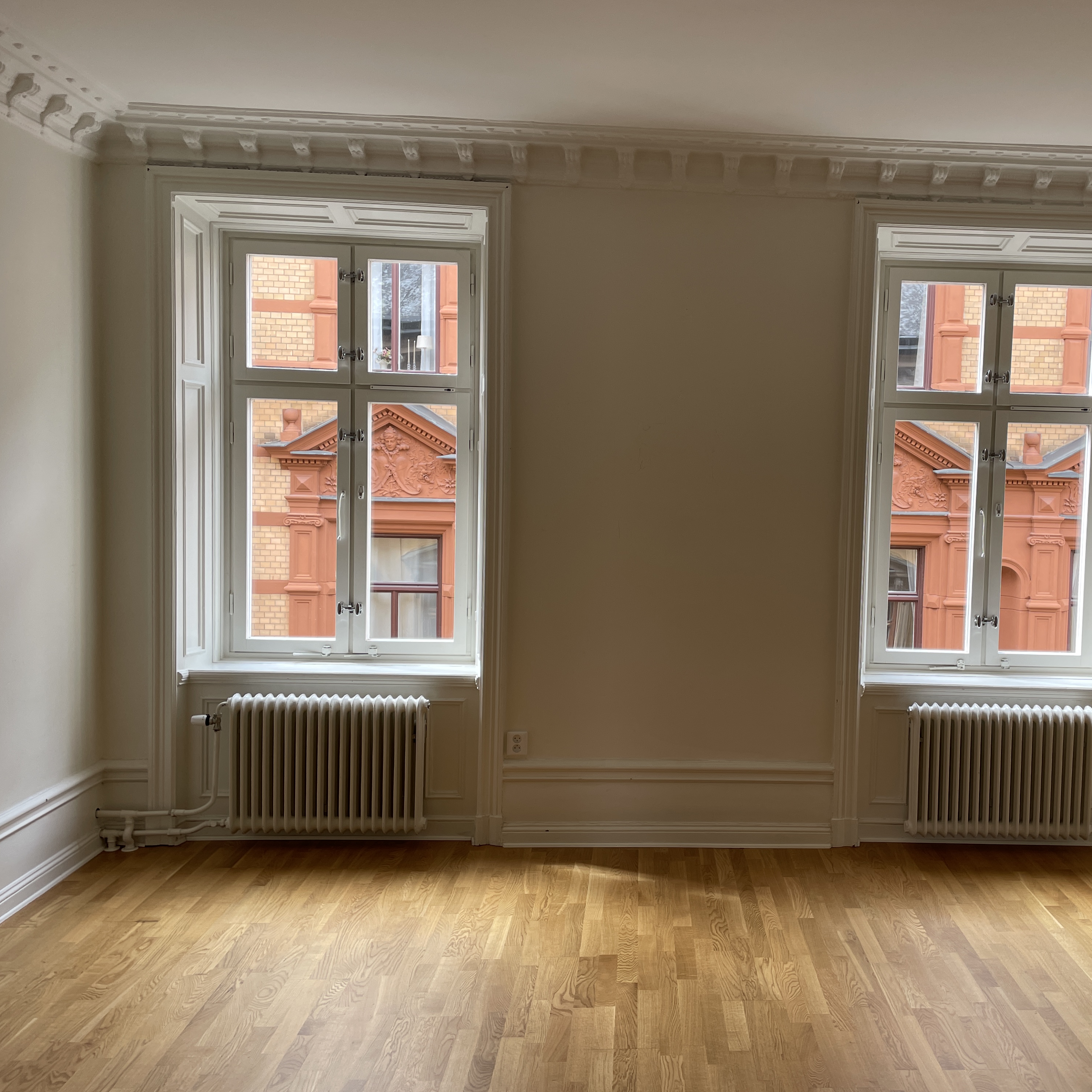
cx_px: 699
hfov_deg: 51.8
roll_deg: -0.9
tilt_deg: -3.1
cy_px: 541
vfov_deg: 52.5
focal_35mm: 31
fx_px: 1106
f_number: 1.6
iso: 32
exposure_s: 1/123
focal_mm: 4.2
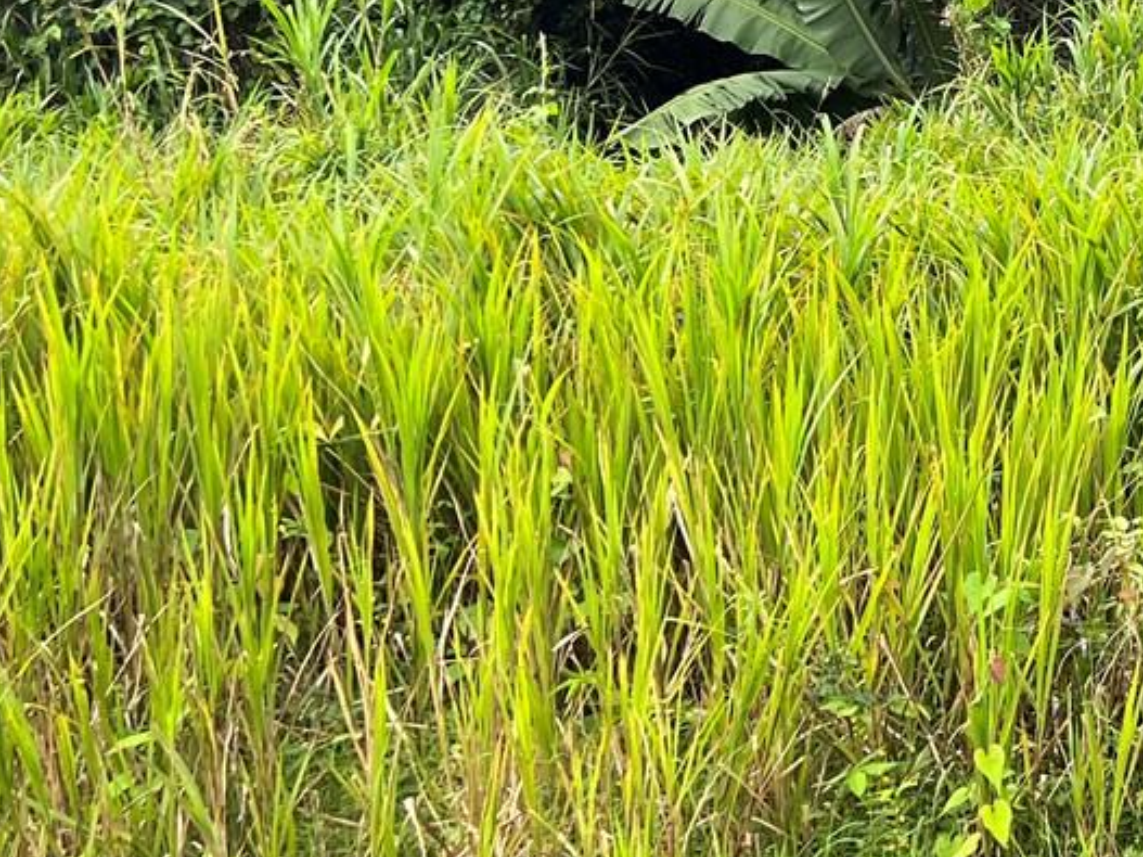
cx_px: 1471
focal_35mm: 79
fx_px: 2608
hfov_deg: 22.3
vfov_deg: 18.3
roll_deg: -0.7
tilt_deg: -2.7
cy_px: 76
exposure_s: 1/340
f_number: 1.5
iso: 50
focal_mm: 5.7
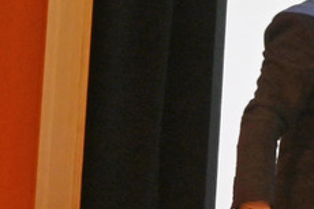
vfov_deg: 4.6
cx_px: 590
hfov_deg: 6.8
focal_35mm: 296
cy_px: 41
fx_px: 2576
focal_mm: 31.5
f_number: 5
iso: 500
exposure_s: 1/125
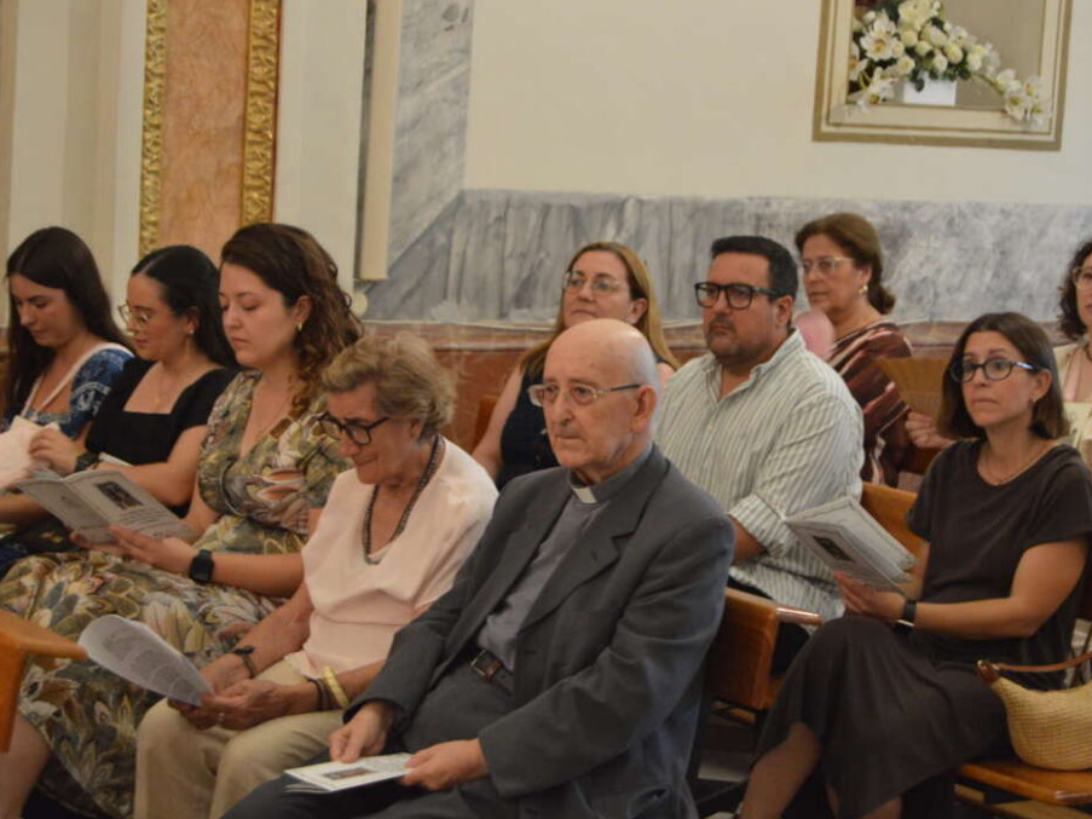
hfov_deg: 23.0
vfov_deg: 17.4
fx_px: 2681
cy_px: 410
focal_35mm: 85
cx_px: 573
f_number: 5.6
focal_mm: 52
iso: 3200
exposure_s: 1/30
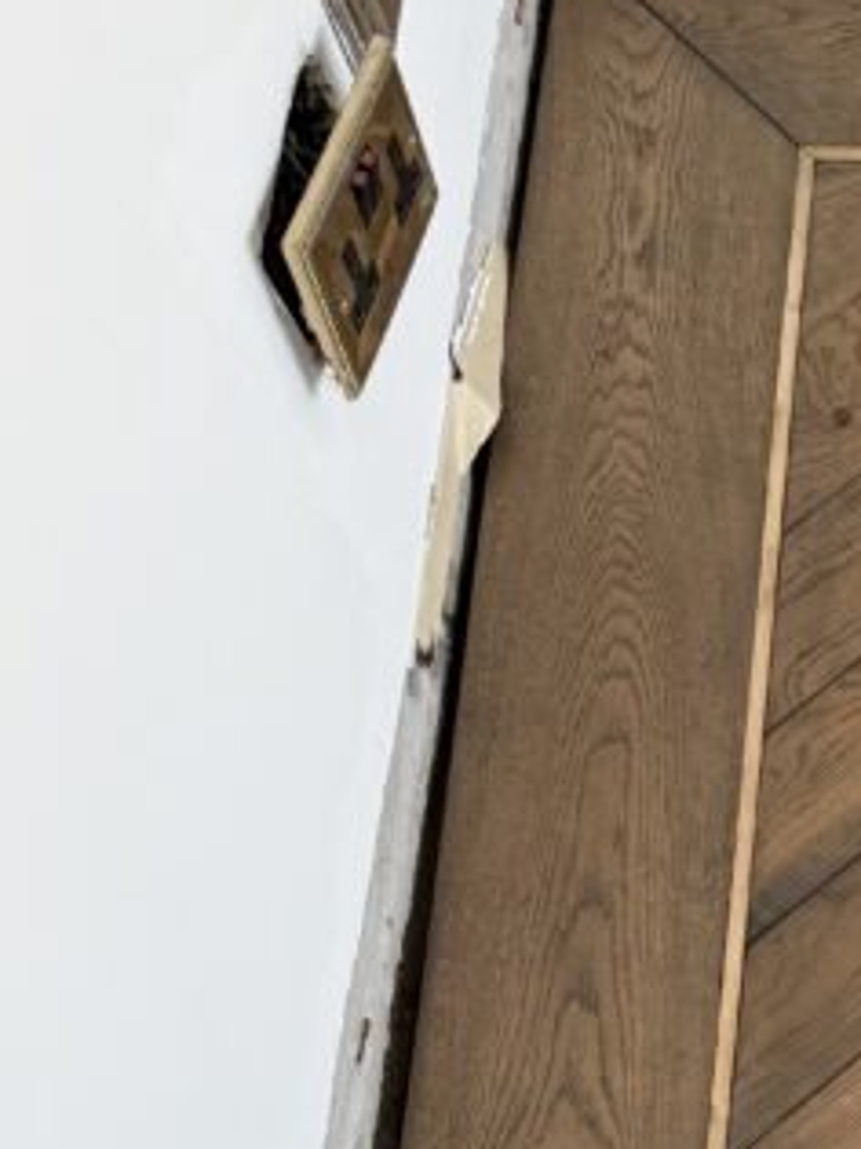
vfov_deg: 23.8
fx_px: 2589
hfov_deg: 17.3
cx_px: 1226
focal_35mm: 78
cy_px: 1193
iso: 160
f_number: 1.78
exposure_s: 1/121
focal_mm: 6.76
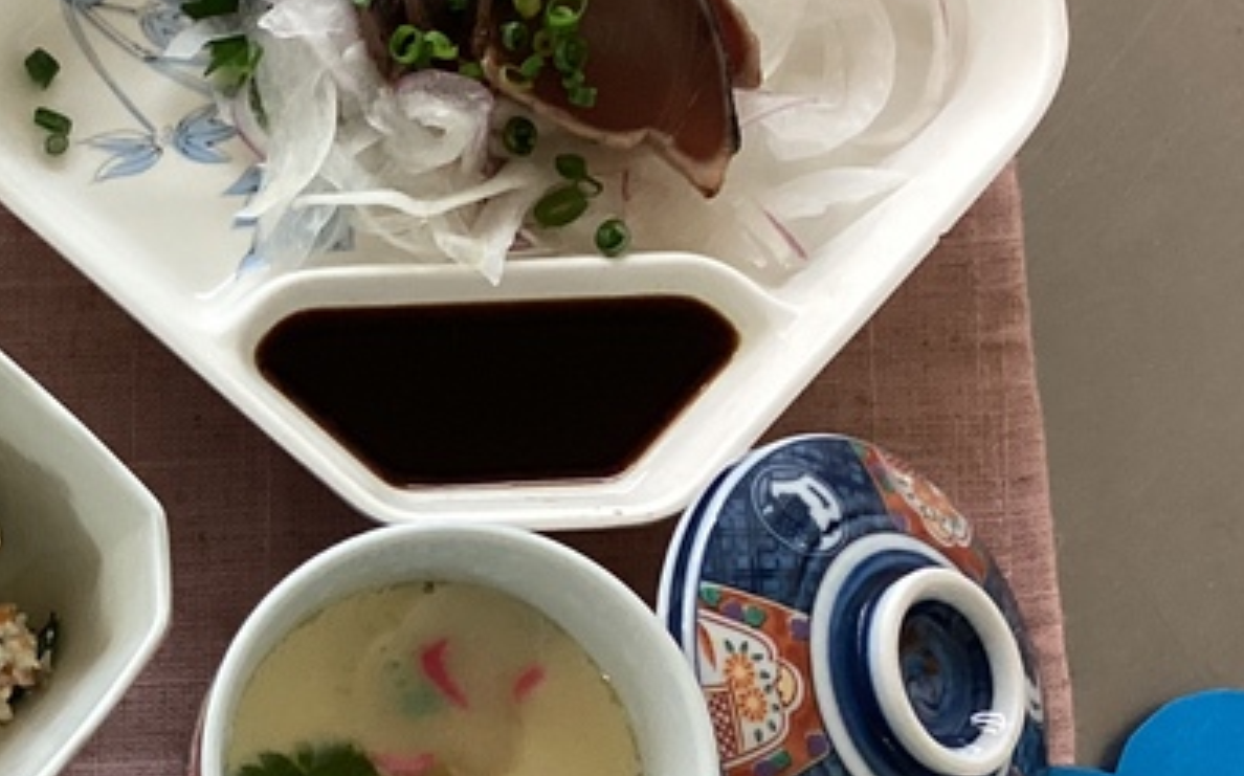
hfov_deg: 23.5
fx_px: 2812
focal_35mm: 83
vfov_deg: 15.7
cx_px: -94
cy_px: 525
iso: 160
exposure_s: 1/50
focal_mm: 3.3
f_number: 2.4
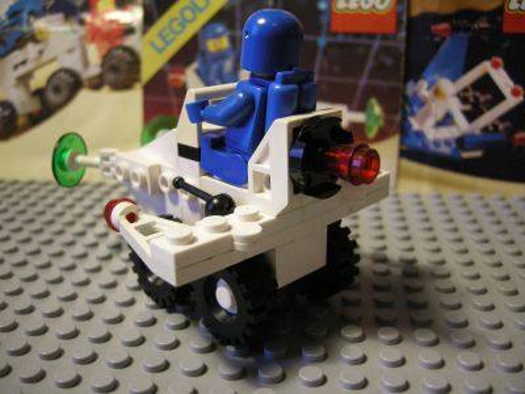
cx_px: 262
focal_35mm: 36
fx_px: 546
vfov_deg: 39.7
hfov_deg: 51.4
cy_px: 197
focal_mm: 7.5
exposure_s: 1/35.7
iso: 400
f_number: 2.7
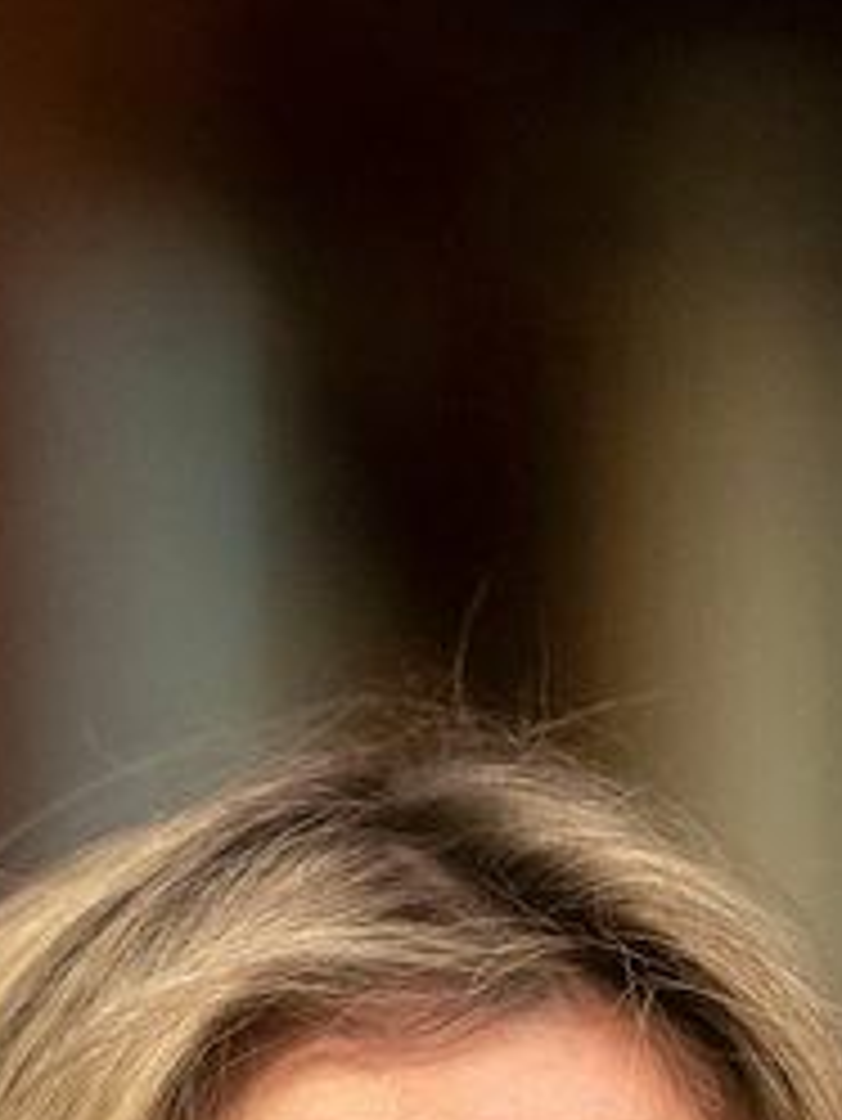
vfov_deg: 2.5
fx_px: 25567
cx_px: -212
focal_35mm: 789
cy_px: 1277
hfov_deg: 1.9
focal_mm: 200
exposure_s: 1/500
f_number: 2.8
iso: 4000
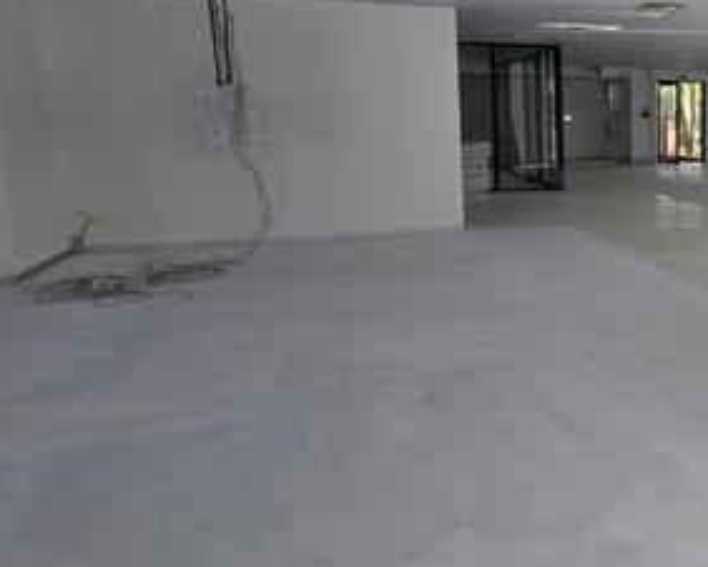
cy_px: 221
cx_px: 716
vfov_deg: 41.0
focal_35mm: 36
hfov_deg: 42.9
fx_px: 755
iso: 64
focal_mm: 2.2
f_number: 1.9
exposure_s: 1/359
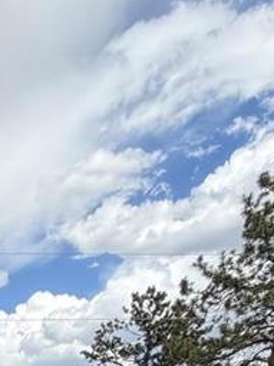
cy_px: 736
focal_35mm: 66
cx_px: -255
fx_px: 697
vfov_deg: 18.6
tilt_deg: -20.5
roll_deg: +1.7
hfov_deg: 17.1
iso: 25
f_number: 2.2
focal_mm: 2.22
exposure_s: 1/770
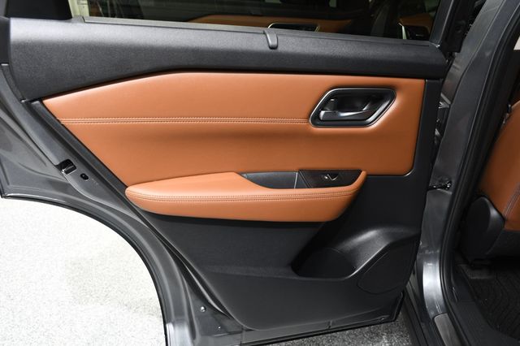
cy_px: 173
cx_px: 260
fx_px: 476
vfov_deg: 39.9
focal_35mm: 33
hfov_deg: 57.2
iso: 100
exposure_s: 1/160
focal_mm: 22
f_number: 5.6
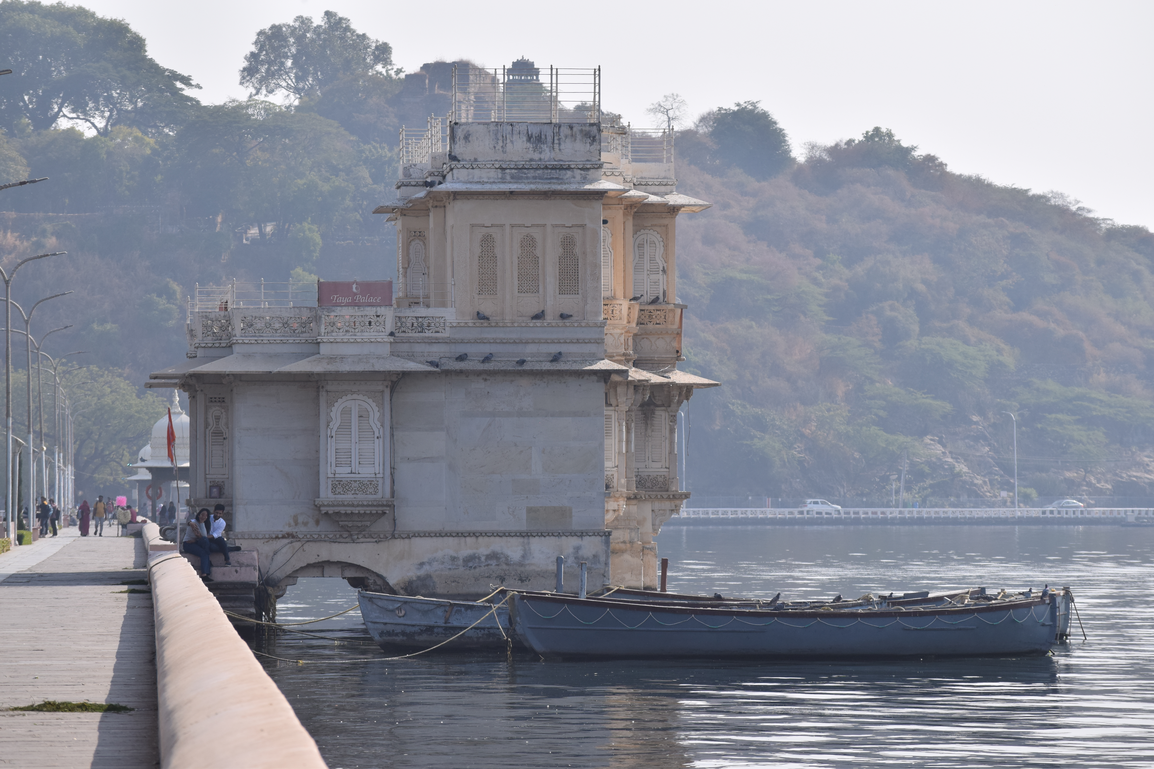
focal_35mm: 188
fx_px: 6010
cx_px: 577
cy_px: 384
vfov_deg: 7.3
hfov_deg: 11.0
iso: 400
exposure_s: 1/2000
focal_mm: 125
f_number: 7.1
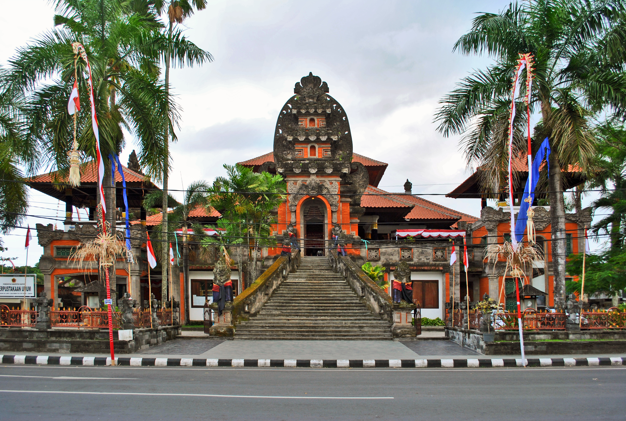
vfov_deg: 43.9
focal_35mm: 30
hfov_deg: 61.8
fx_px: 523
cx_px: 313
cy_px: 210
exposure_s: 1/125
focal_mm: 20
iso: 125
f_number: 5.6
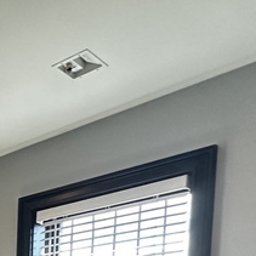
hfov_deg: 20.9
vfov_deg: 22.7
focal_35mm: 60
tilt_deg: -4.7
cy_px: 396
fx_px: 502
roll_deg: -0.2
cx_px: -189
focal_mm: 2.22
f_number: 2.2
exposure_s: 1/120
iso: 200
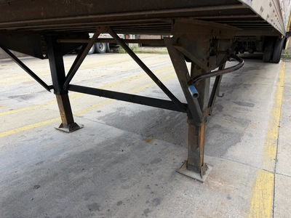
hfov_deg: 71.6
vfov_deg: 56.8
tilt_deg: -24.2
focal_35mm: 24
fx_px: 202
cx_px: 146
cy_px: 109
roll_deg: +1.9
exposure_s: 1/179
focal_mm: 6.76
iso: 64
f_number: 1.78
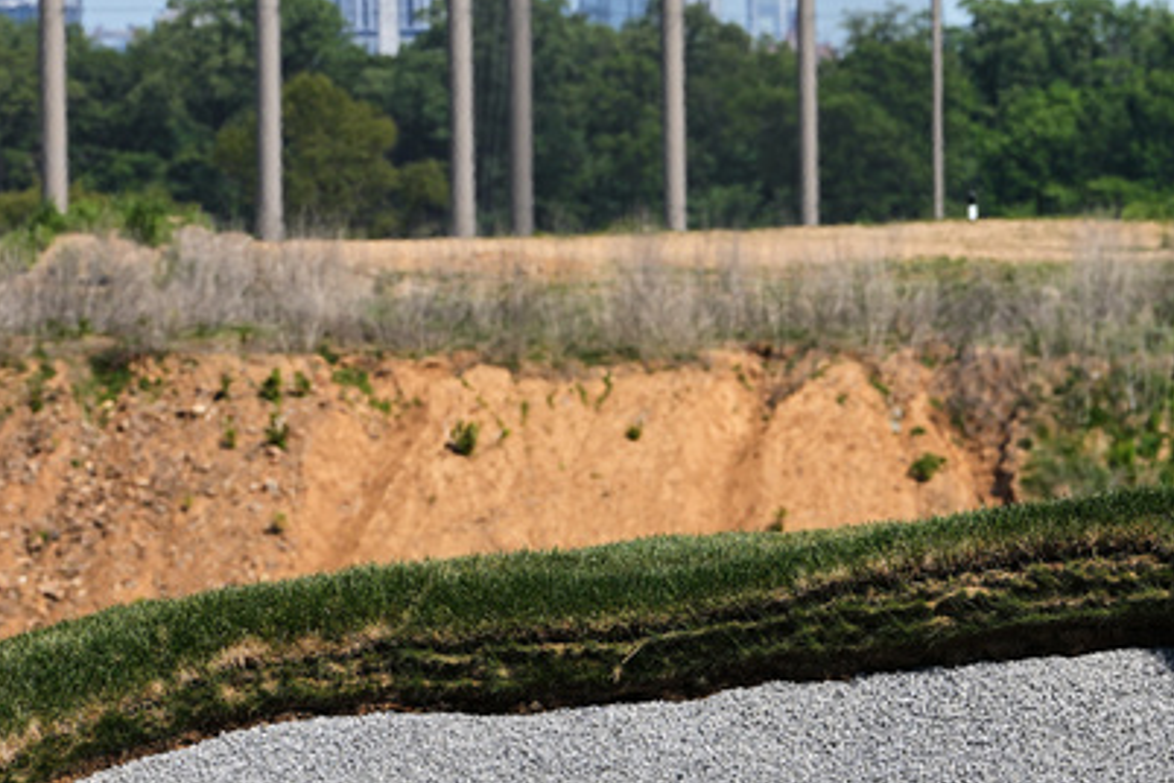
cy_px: 219
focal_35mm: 458
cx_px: 663
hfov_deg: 4.5
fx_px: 14935
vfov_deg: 3.0
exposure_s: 1/1000
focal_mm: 180
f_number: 6.3
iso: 160
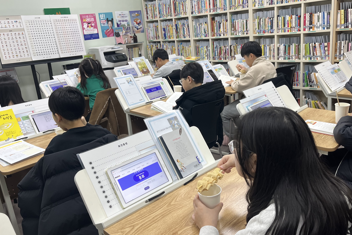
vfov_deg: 41.1
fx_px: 313
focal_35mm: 32
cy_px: 120
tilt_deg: -16.5
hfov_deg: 58.7
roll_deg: +4.6
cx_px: 189
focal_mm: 5.1
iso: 100
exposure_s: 1/120
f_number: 1.6
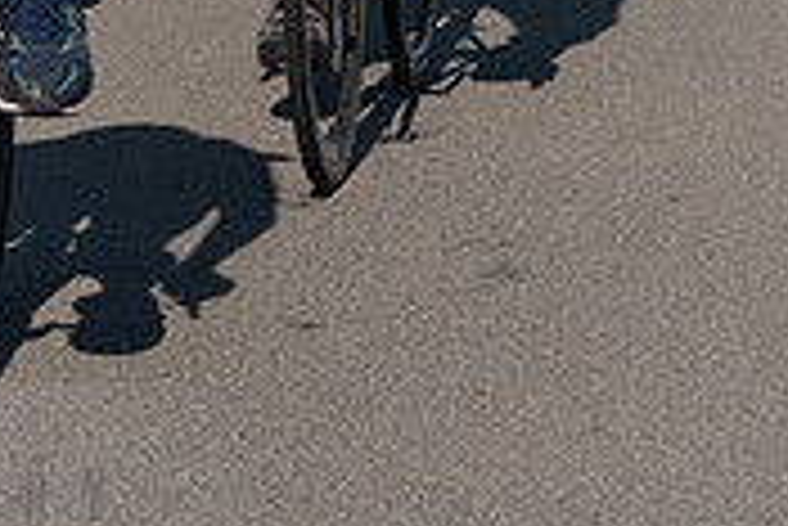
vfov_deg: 5.5
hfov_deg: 8.3
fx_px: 5455
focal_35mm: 249
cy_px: -312
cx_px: 261
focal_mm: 75
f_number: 6.3
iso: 200
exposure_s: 1/1600
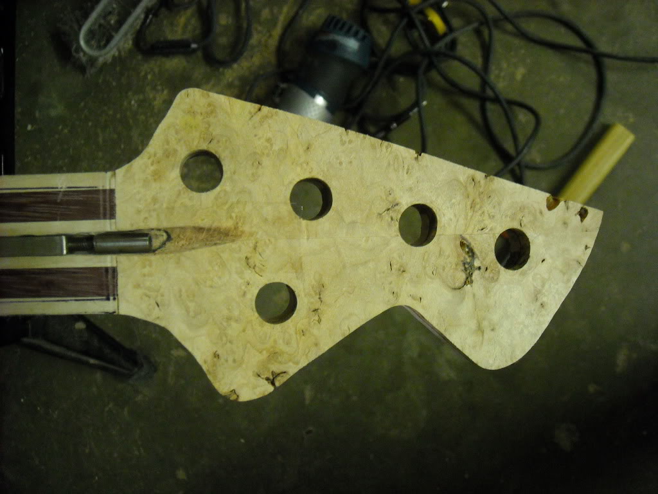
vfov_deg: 40.7
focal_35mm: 35
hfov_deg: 52.6
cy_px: 247
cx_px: 329
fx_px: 665
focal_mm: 5.7
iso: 400
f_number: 2.8
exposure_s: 1/20
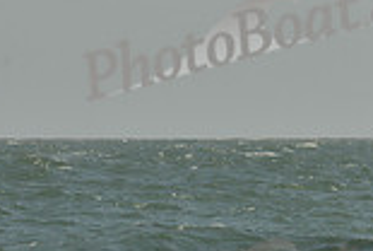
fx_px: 7744
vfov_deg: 1.9
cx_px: 549
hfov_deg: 2.8
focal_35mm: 746
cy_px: 129
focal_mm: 200
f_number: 10
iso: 280
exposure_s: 1/1250
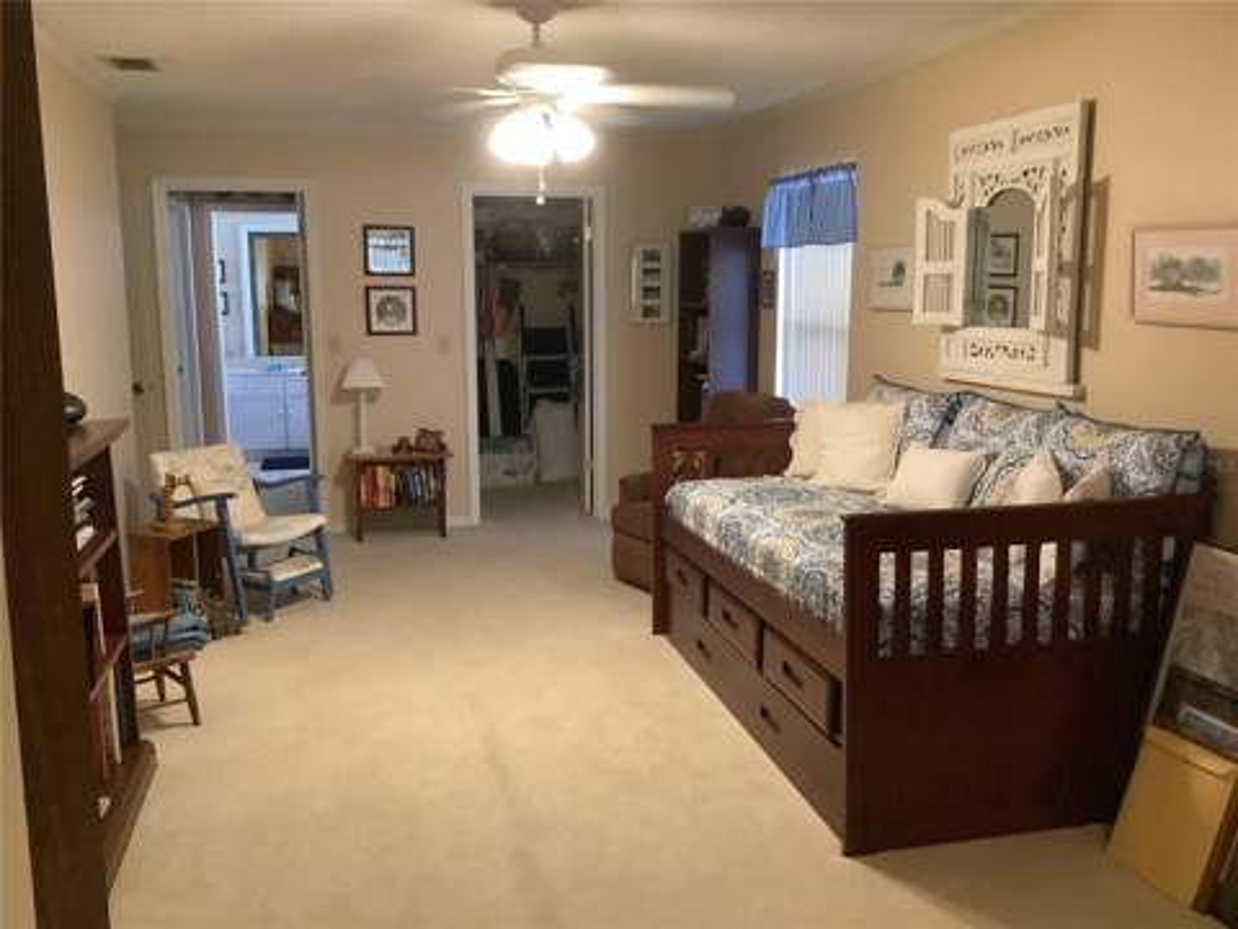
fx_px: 1109
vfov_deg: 45.4
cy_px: 464
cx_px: 619
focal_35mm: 31
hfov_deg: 58.4
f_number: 2.4
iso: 400
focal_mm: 3.3
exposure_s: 1/40
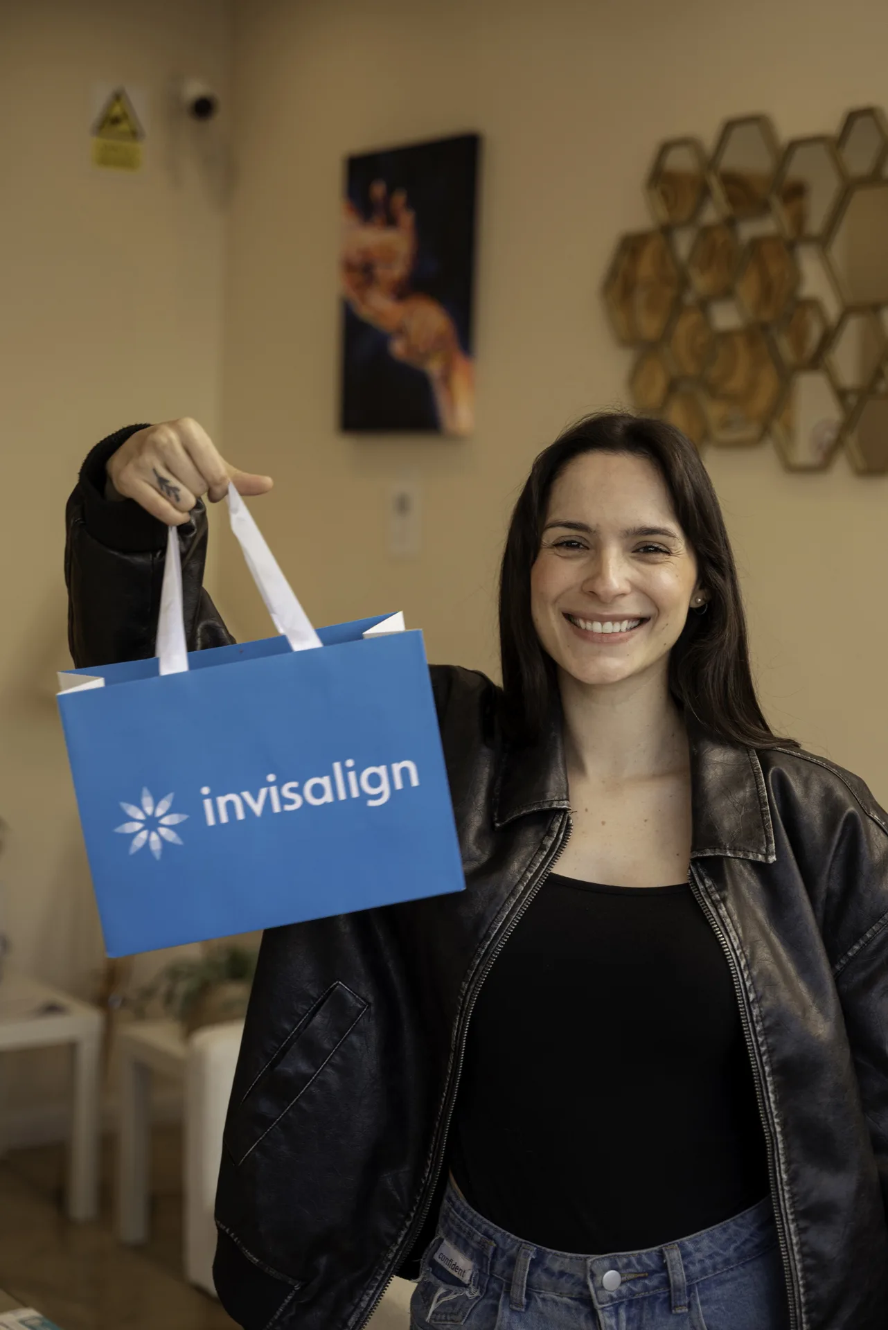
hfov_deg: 23.8
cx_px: 444
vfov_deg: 35.0
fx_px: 2107
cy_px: 665
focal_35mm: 57
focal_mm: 57
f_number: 2.8
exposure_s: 1/320
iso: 400
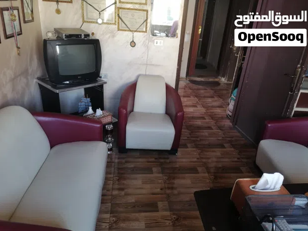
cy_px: 118
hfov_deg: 63.4
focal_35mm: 28
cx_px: 159
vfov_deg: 49.8
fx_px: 249
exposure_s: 1/25
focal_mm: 5.3
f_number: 1.8
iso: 320
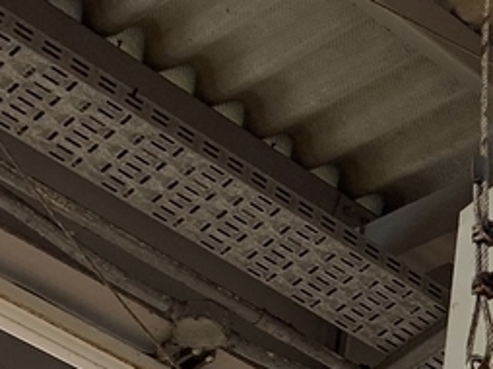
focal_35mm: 123
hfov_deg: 13.6
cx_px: 994
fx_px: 1750
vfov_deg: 11.5
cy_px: 555
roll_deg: +5.2
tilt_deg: +33.4
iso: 25
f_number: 1.8
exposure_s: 1/193
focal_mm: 4.25
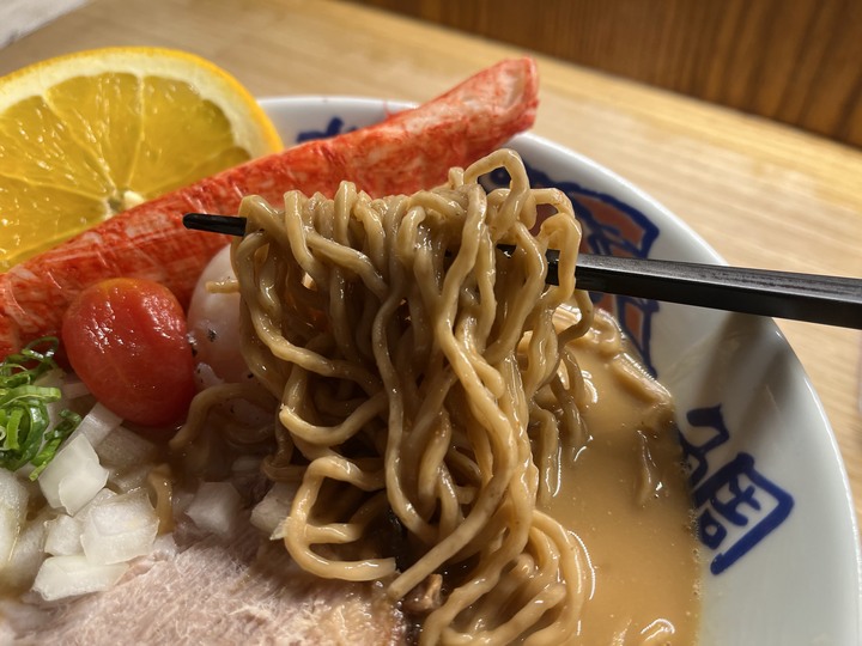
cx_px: 431
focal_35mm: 26
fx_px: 647
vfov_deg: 53.1
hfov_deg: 67.3
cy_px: 323
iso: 100
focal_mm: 5.1
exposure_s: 1/120
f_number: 1.6
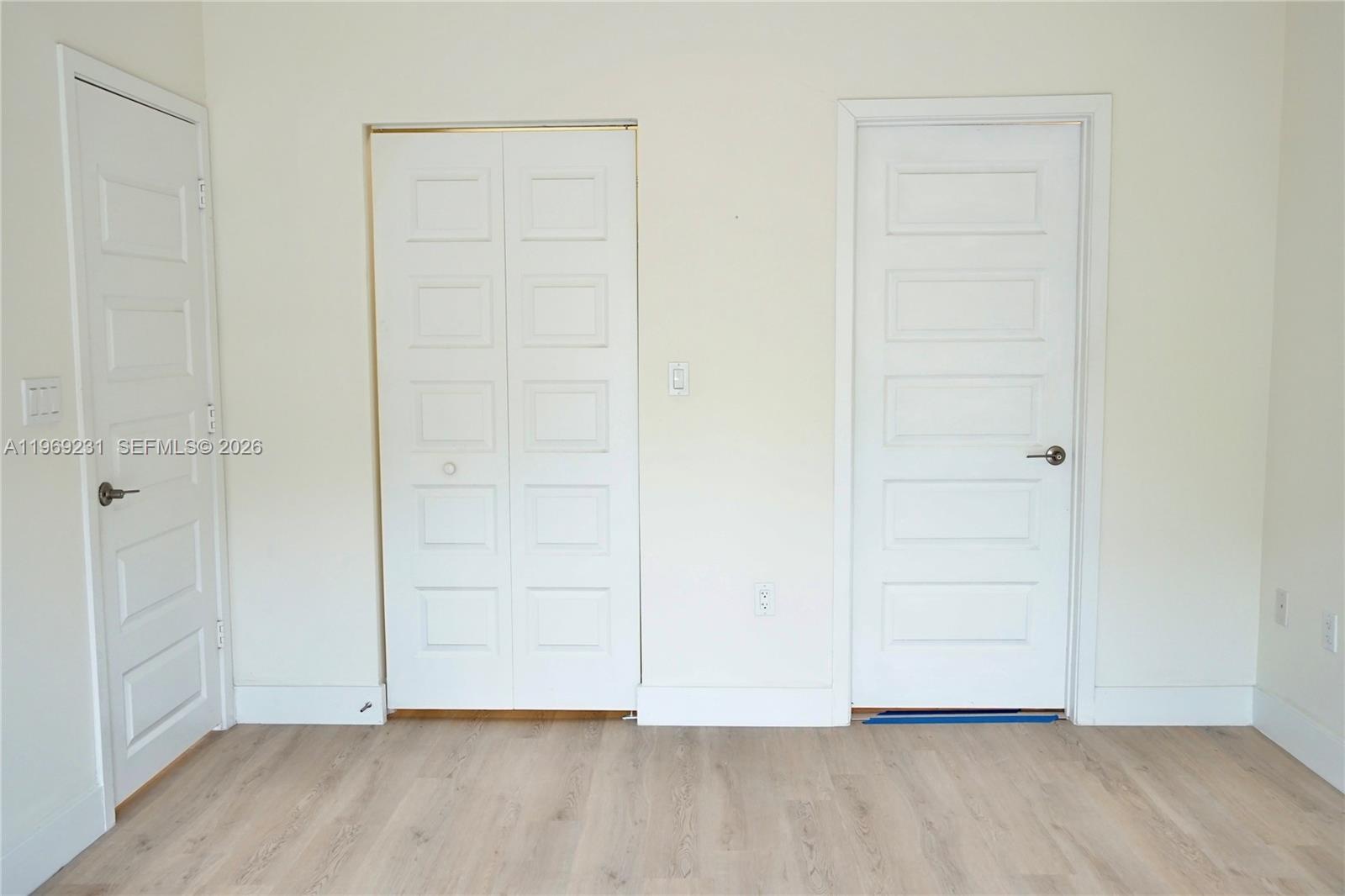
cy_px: 448
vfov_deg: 42.3
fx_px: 1158
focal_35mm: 31
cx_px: 672
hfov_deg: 60.3
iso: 640
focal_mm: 21
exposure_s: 1/60
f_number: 4
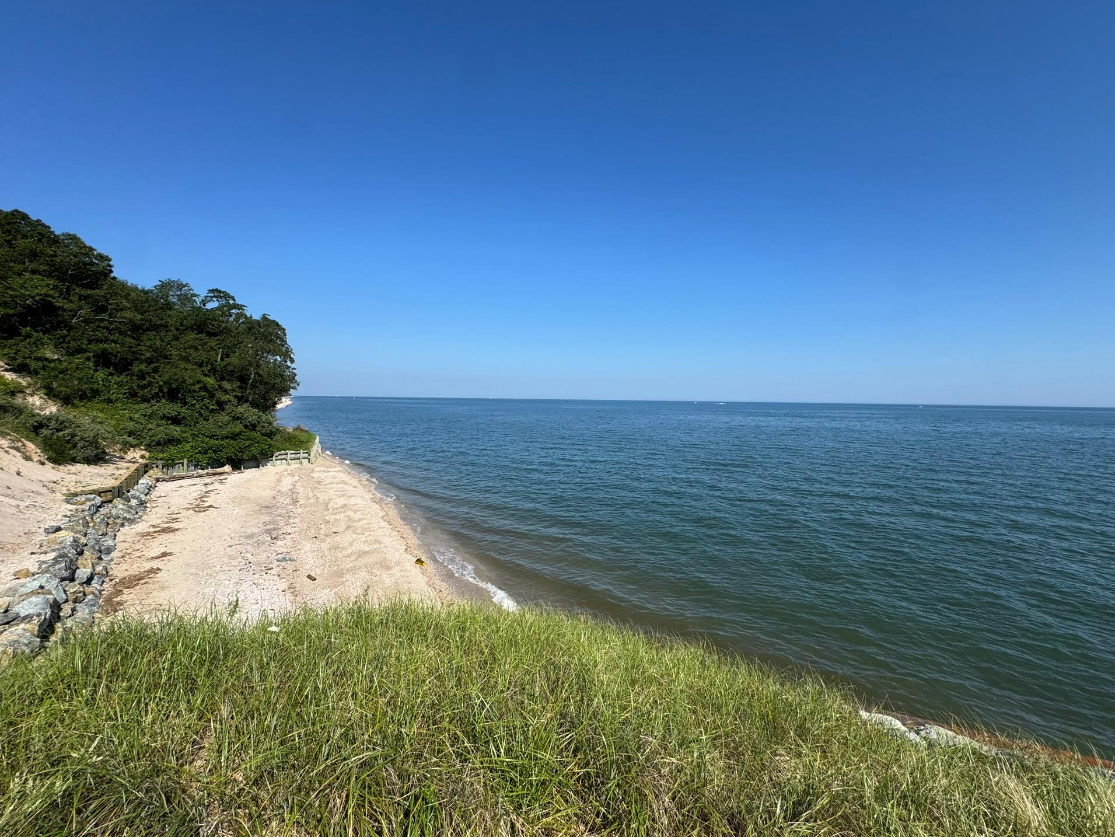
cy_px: 413
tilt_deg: -2.7
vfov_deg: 81.8
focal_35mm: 15
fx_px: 483
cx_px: 579
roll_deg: -0.7
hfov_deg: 98.1
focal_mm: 2.22
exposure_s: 1/2874
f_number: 2.2
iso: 50
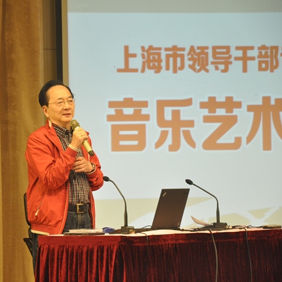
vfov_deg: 8.6
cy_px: 141
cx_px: 88
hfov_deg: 8.6
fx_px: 1868
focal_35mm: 203
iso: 1250
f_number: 5.6
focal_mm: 105
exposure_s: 1/50
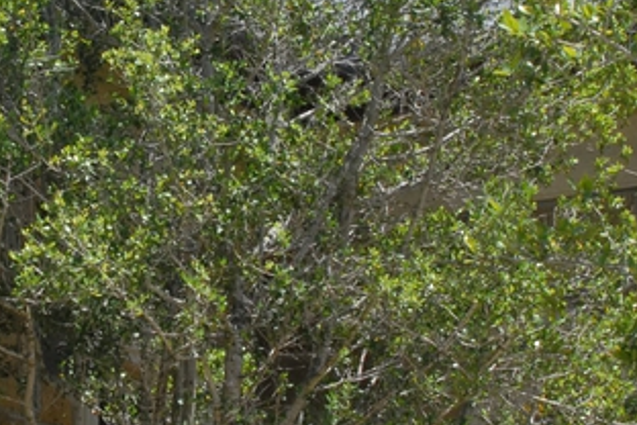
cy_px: 178
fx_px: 2442
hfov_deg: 14.8
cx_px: 103
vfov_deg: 9.9
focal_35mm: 138
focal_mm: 28
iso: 400
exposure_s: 1/320
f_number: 9
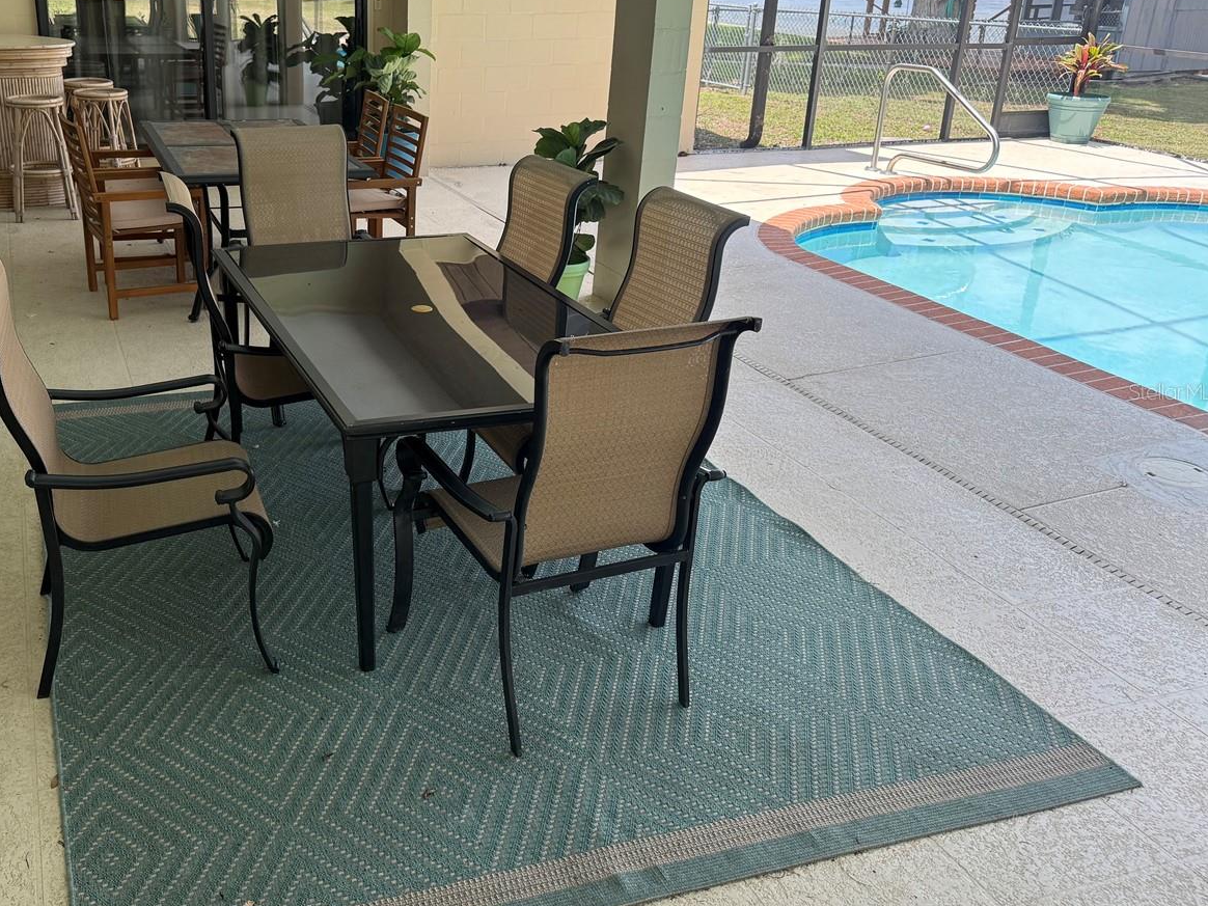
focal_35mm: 33
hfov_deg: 54.2
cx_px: 396
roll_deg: -1.1
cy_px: 391
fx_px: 1152
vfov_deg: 42.8
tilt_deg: -21.8
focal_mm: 6.76
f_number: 1.78
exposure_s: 1/484
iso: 100
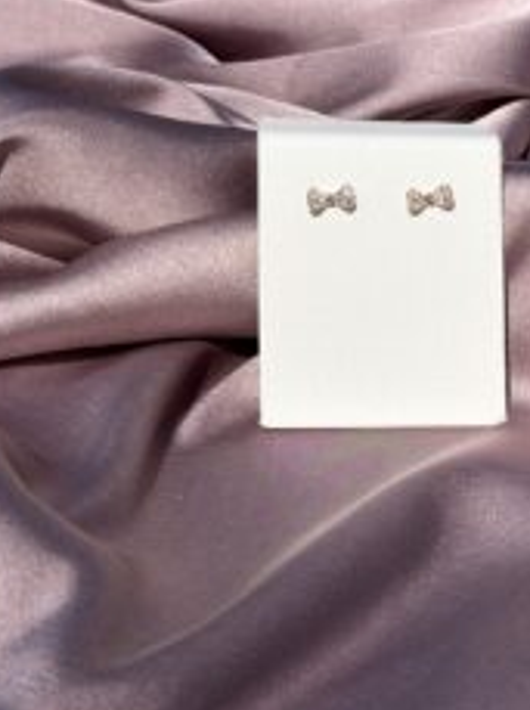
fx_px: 1720
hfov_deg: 17.5
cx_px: 375
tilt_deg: -30.7
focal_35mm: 84
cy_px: 248
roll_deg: -1.0
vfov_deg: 23.2
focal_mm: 6.76
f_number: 1.78
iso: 80
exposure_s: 1/27778
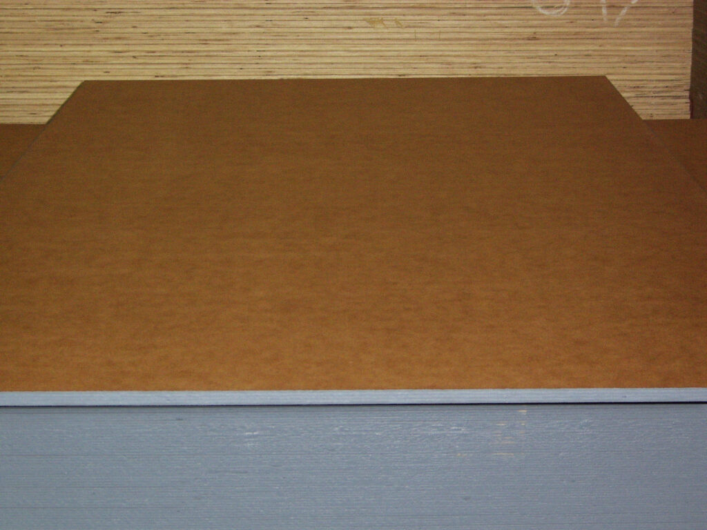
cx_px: 354
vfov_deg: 18.7
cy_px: 265
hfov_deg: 24.7
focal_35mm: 79
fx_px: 1614
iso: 200
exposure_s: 1/60
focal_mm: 20.6
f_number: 4.9
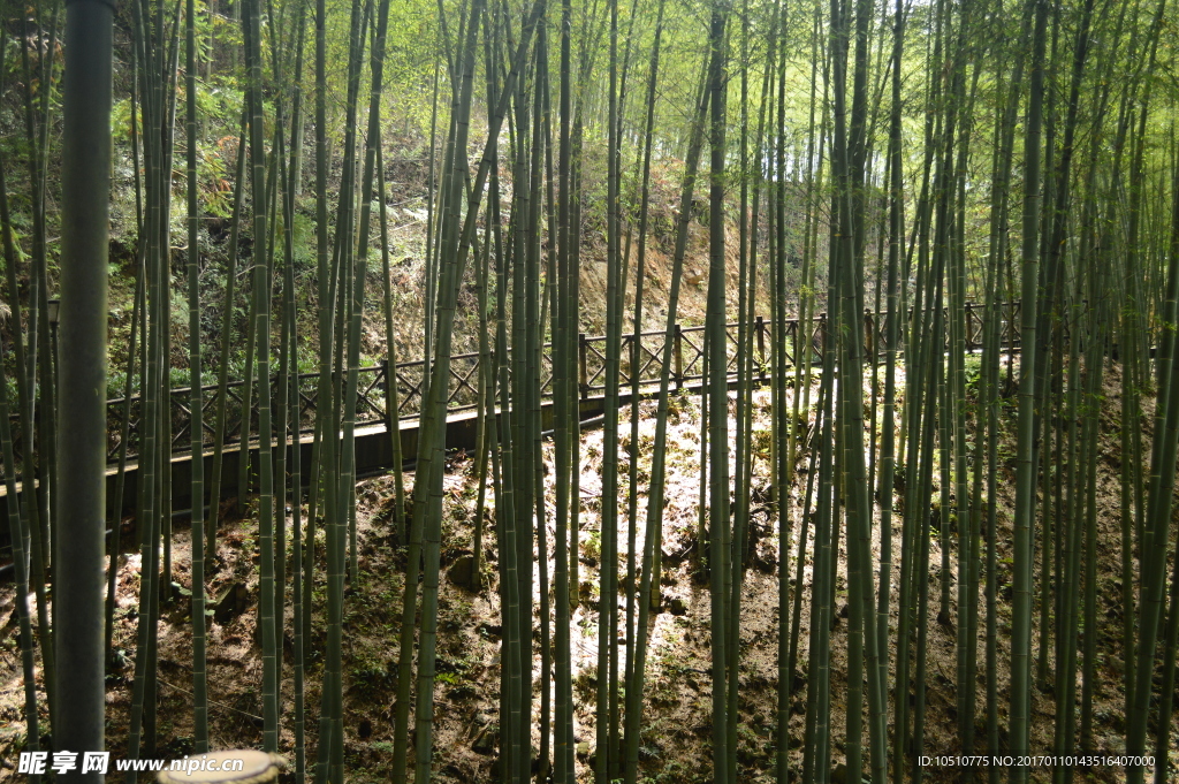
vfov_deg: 36.8
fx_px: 1178
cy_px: 392
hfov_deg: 53.2
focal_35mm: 36
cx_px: 590
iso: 400
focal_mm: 24
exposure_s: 1/250
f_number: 4
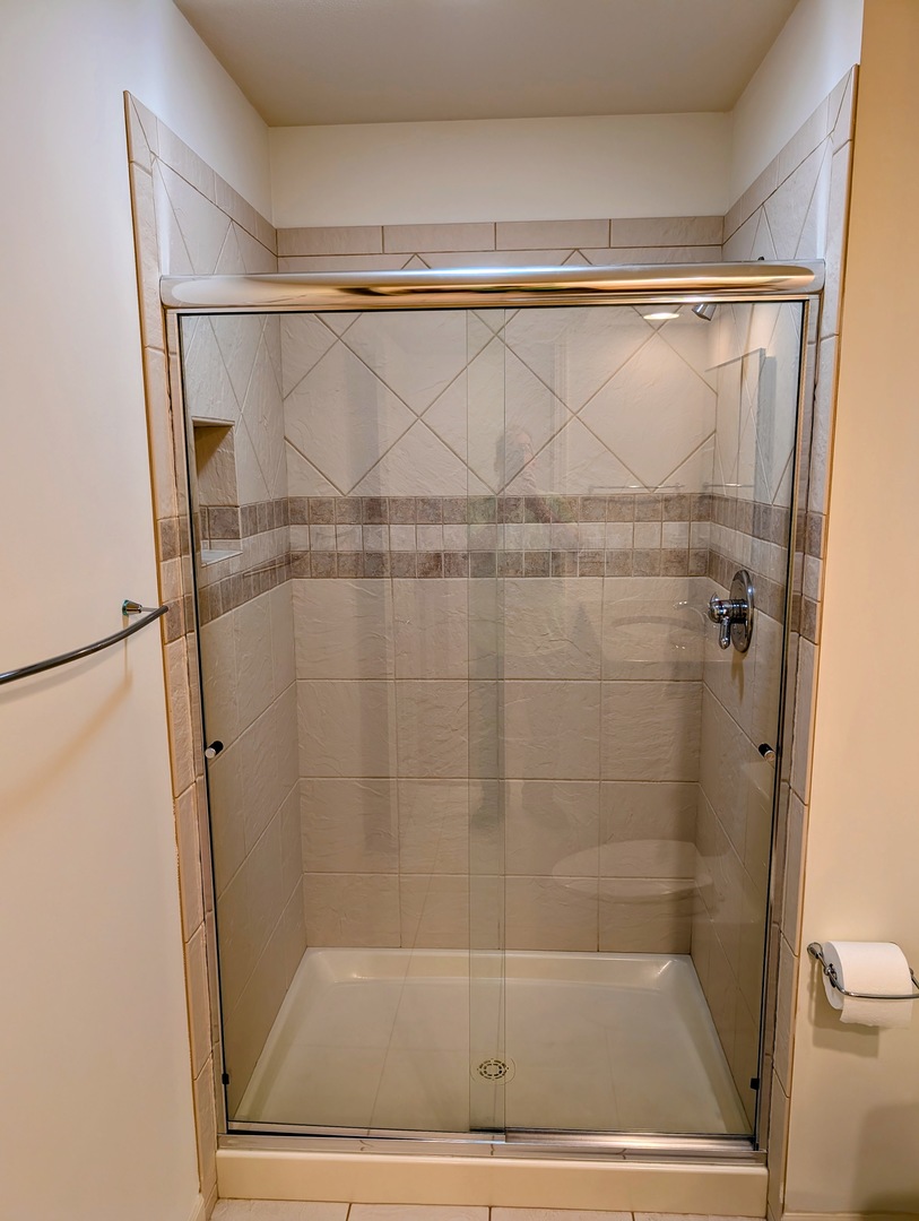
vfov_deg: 71.5
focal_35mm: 24
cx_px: 460
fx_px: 848
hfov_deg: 56.9
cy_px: 610
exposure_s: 1/120
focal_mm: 6.9
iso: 42
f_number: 1.68
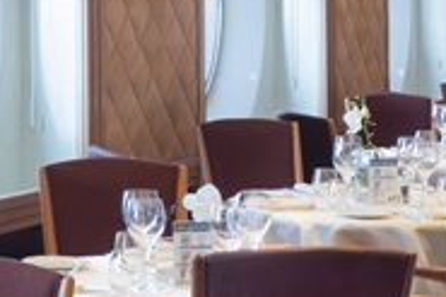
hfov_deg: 14.2
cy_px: 14
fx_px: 1609
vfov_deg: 10.5
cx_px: -323
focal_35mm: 130
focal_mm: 24
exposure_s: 1/2
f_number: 11
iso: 200
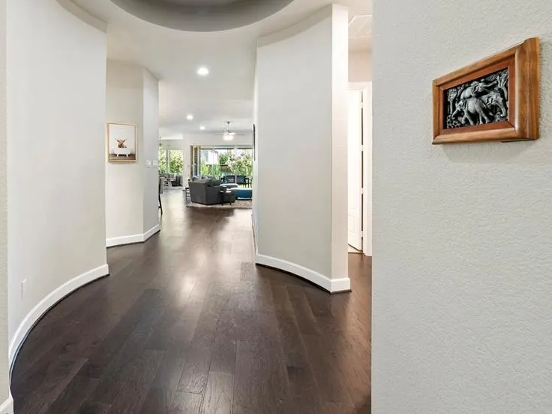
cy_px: 182
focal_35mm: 16
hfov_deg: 92.4
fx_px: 255
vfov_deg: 77.8
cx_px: 205
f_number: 9
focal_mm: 12
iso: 640
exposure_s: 1/2
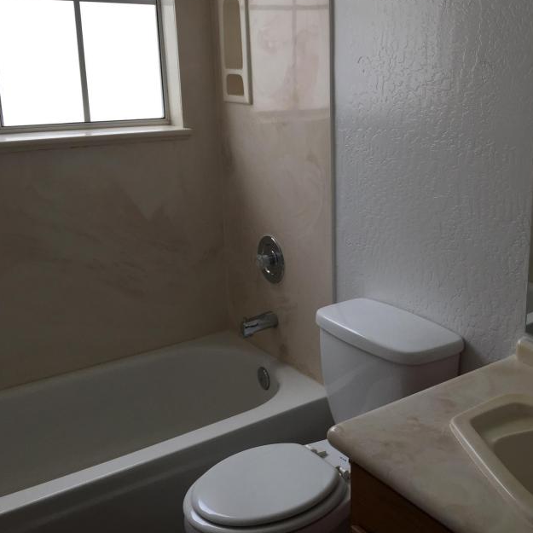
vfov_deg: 40.0
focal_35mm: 42
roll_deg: +0.1
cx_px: 379
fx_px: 732
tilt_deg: -15.5
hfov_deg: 39.3
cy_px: 246
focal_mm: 4.15
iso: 32
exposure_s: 1/120
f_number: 2.2
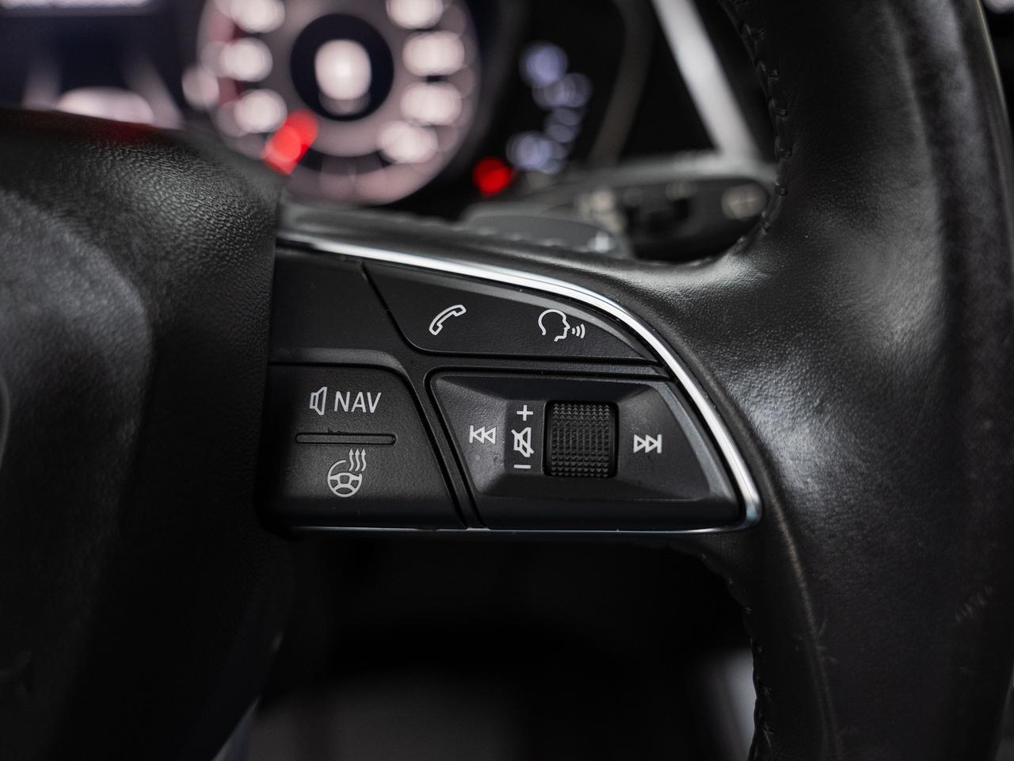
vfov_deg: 43.6
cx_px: 507
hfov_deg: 56.1
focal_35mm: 32
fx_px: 951
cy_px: 380
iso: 1000
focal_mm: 30
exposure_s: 1/40
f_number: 3.5
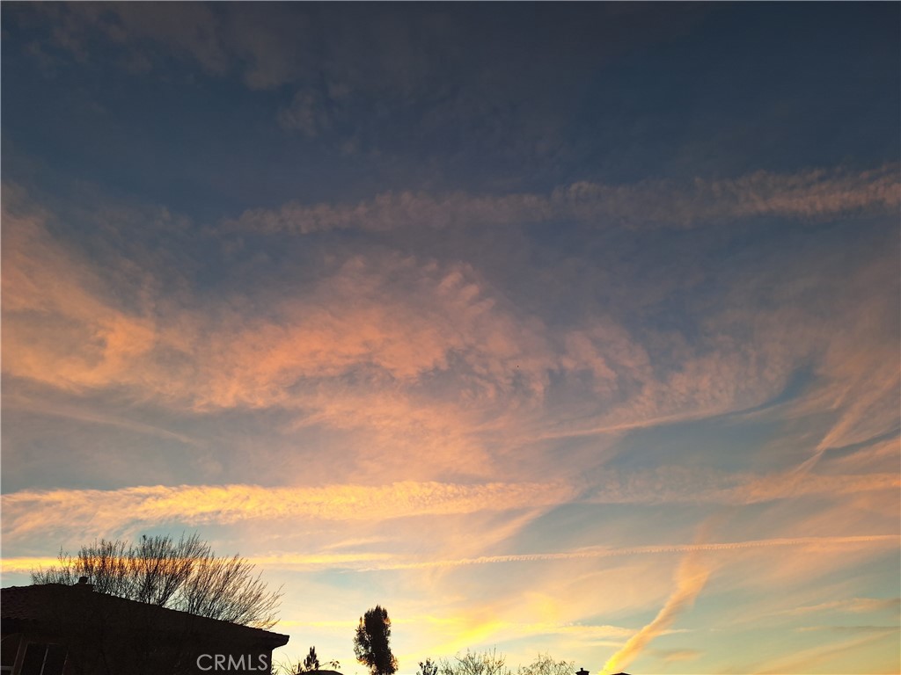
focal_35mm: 23
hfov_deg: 73.9
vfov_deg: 58.9
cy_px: 338
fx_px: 599
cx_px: 450
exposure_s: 1/221
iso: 40
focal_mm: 5.54
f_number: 1.8
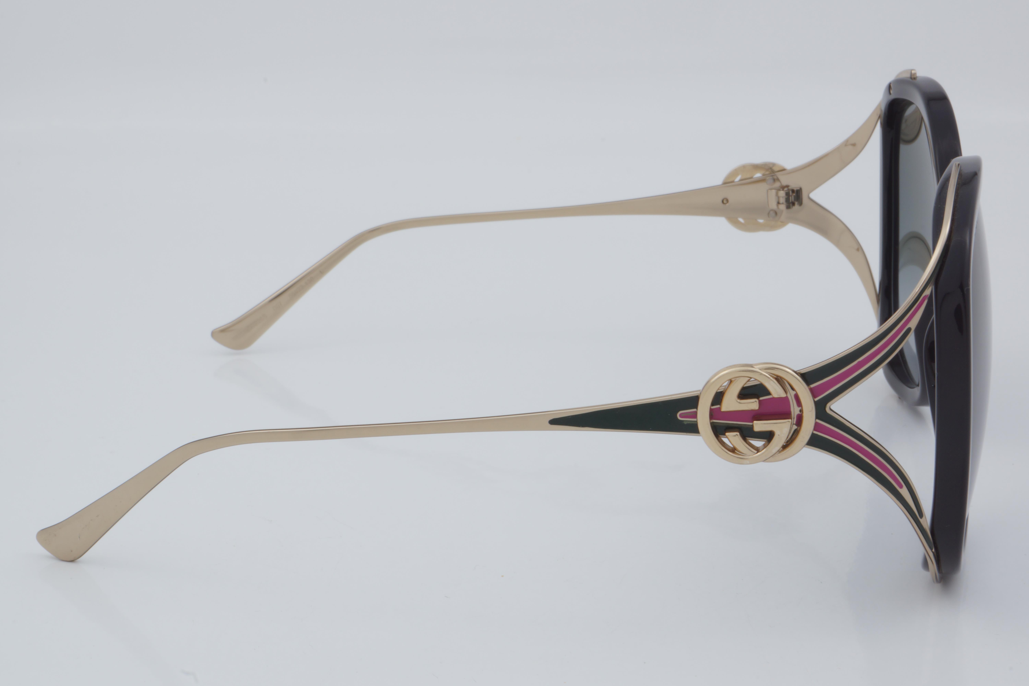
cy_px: 343
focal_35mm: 75
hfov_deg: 27.0
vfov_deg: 18.2
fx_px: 2144
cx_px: 514
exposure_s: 1/4
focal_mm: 50
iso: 100
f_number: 32
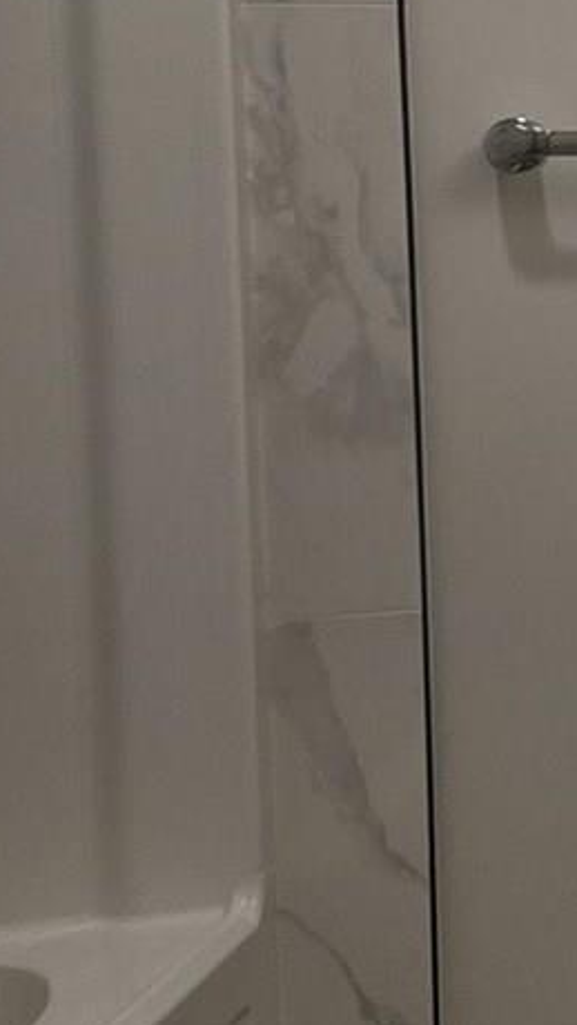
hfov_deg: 10.3
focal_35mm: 71
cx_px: 1862
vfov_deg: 29.4
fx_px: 1930
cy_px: 290
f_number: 1.9
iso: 40
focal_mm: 2.2
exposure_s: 1/120
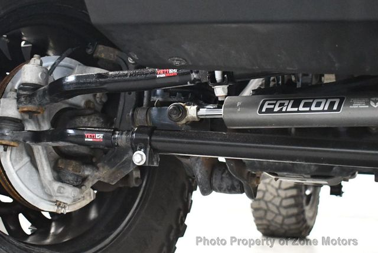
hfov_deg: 29.6
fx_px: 715
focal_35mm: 68
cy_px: 126
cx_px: 189
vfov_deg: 20.1
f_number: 4.5
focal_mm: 34
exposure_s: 1/60
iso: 10000
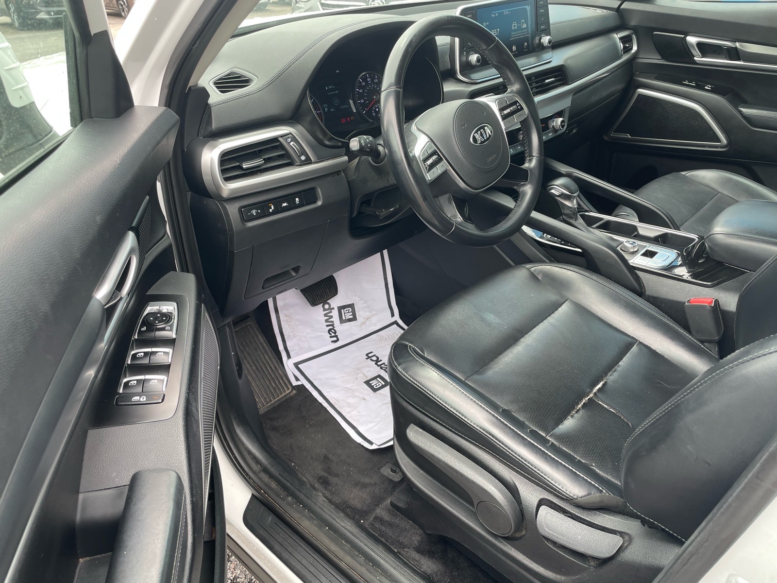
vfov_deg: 53.1
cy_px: 292
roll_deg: +2.8
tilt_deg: -28.8
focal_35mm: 26
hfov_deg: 67.3
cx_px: 388
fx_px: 584
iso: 32
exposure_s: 1/125
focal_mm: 4.2
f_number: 1.6
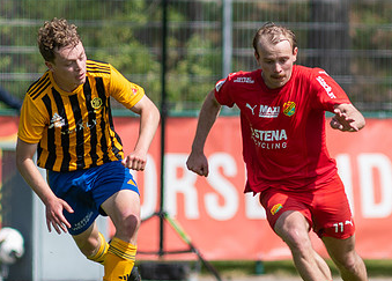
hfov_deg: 1.8
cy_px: 176
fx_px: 12350
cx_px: 273
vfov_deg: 1.3
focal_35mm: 1108
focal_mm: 300
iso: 100
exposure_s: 1/1600
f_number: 3.2
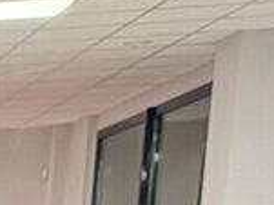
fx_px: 1511
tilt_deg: -10.9
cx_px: -775
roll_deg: +1.2
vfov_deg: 6.9
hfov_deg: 7.6
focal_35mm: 191
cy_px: 631
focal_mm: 6.76
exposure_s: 1/50
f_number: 1.78
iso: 400
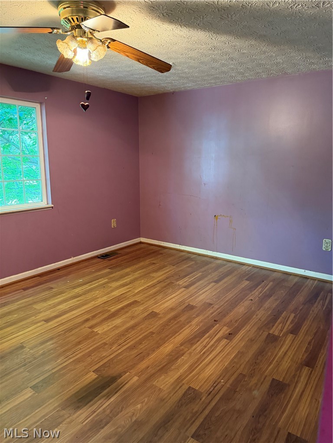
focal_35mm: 24
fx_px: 308
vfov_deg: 71.6
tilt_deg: -12.7
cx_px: 166
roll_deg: -0.1
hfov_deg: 56.8
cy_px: 222
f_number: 1.78
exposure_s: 1/40
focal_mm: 6.76
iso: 800
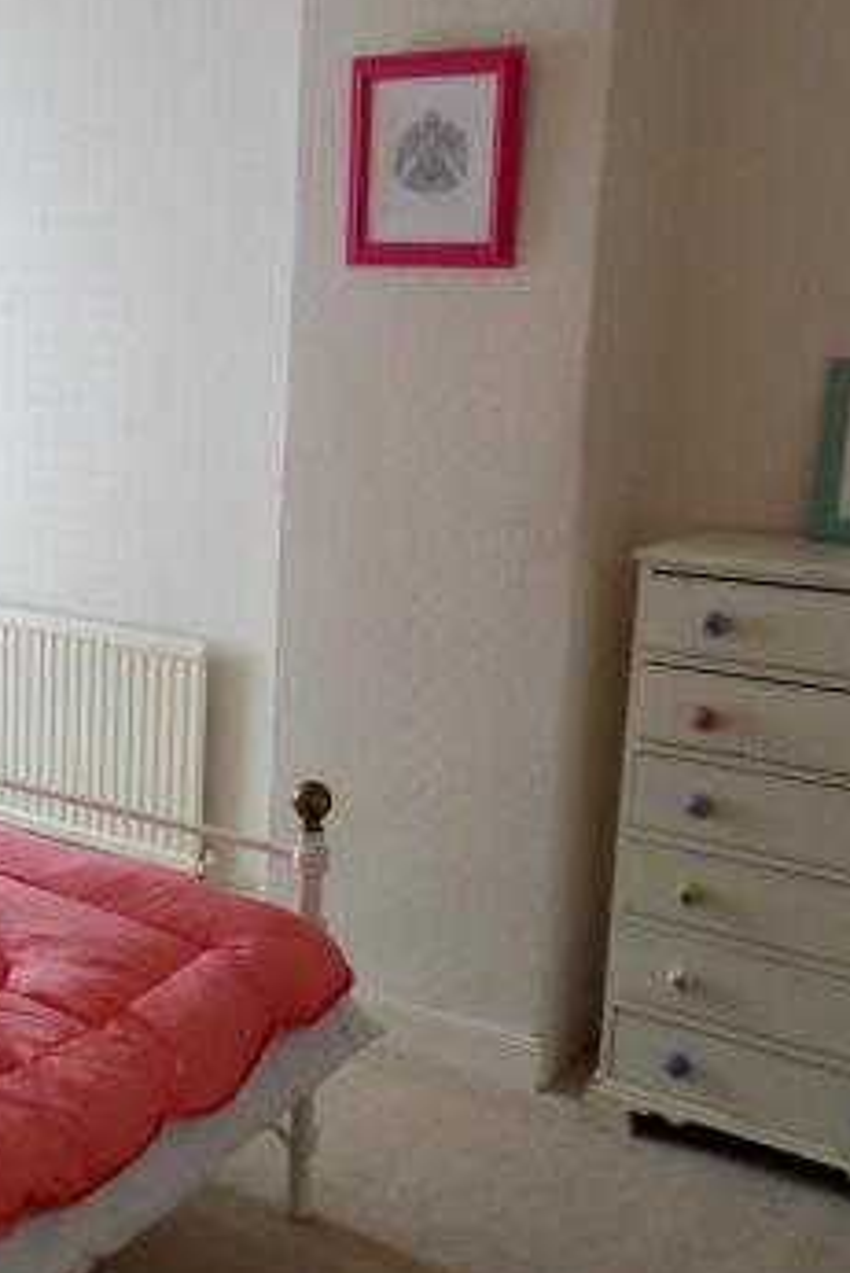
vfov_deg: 46.4
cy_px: 598
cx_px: 72
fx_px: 1486
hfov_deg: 30.4
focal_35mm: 42
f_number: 3.3
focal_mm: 4.2
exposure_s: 1/30
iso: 200
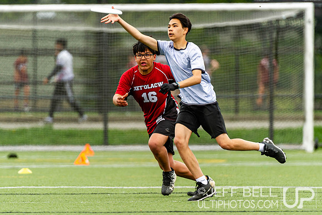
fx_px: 5978
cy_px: 103
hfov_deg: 3.1
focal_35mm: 668
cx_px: 169
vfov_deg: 2.1
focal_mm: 400
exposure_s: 1/1000
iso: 280
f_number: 4
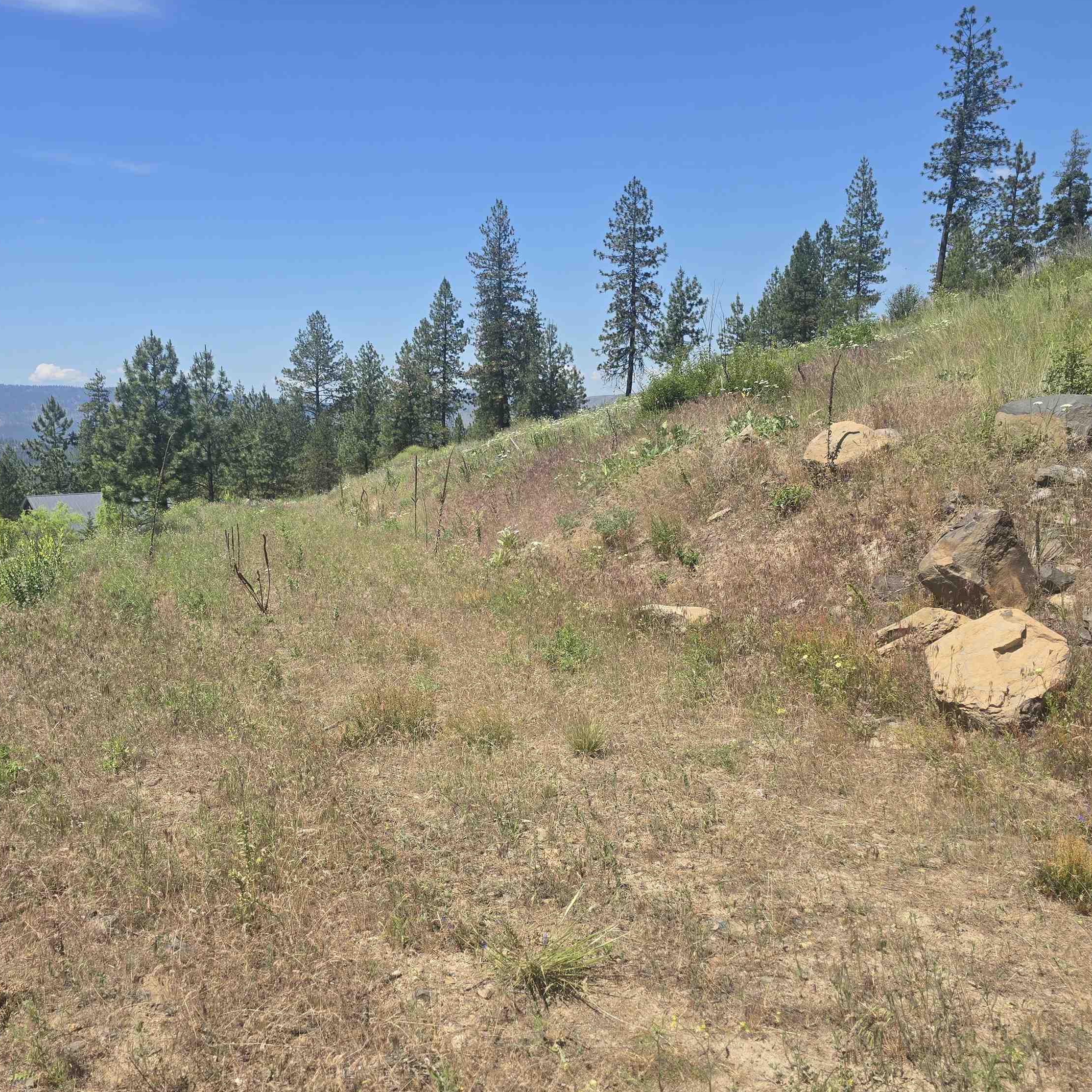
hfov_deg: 56.8
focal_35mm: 28
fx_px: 999
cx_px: 432
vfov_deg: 57.3
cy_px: 553
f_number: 1.7
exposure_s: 1/686
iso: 12
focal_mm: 6.3
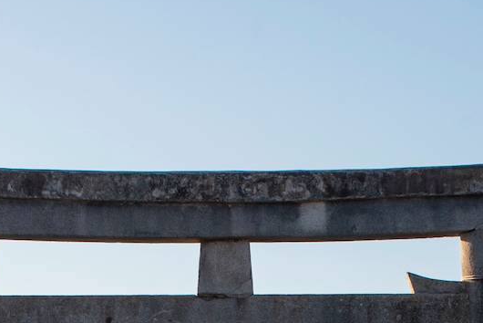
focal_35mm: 145
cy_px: 543
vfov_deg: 9.1
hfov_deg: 14.1
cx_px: 236
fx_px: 1946
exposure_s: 1/250
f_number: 10
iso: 200
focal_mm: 32
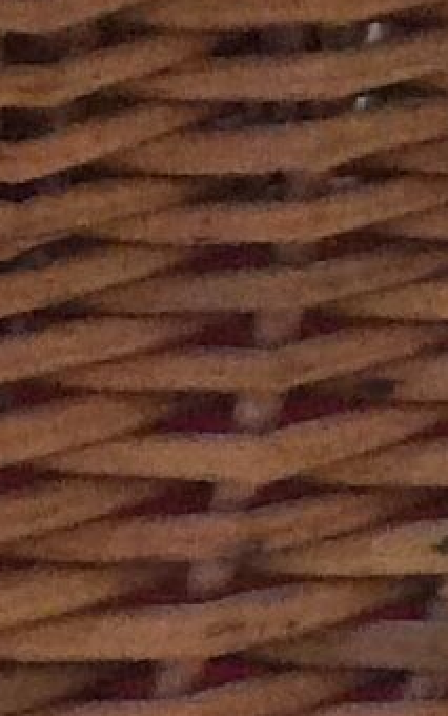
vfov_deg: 7.8
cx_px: -421
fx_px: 5032
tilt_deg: -23.8
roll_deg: -1.9
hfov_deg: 5.0
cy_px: 1322
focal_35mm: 258
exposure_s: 1/25
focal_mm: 3.3
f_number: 2.4
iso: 200
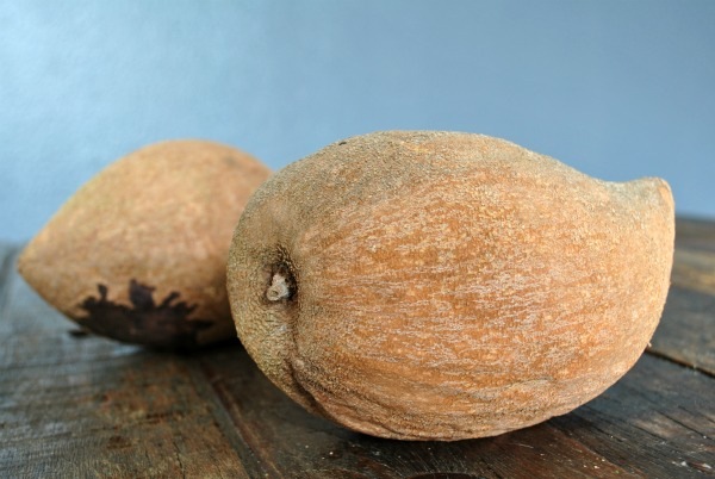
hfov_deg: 49.5
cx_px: 358
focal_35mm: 39
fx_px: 776
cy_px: 240
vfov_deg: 34.3
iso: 100
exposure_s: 1/3
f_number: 5
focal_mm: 26
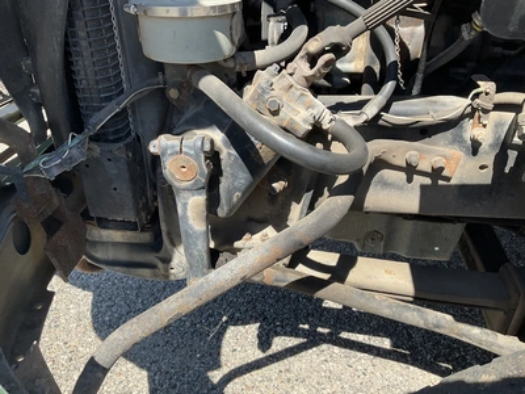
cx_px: 262
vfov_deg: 48.2
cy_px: 197
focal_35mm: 29
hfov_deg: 61.7
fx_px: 440
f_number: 1.8
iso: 25
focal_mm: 3
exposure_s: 1/599
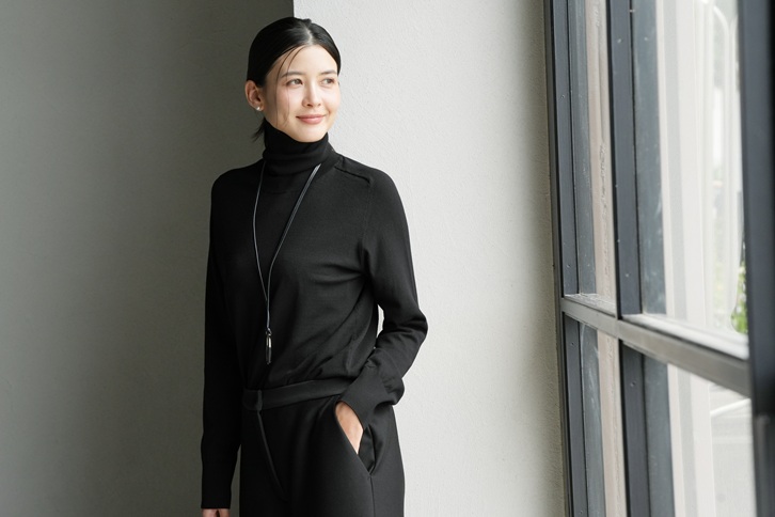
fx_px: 2260
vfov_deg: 13.0
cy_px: 258
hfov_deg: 19.5
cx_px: 388
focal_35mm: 105
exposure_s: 1/320
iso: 1000
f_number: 8
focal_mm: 105
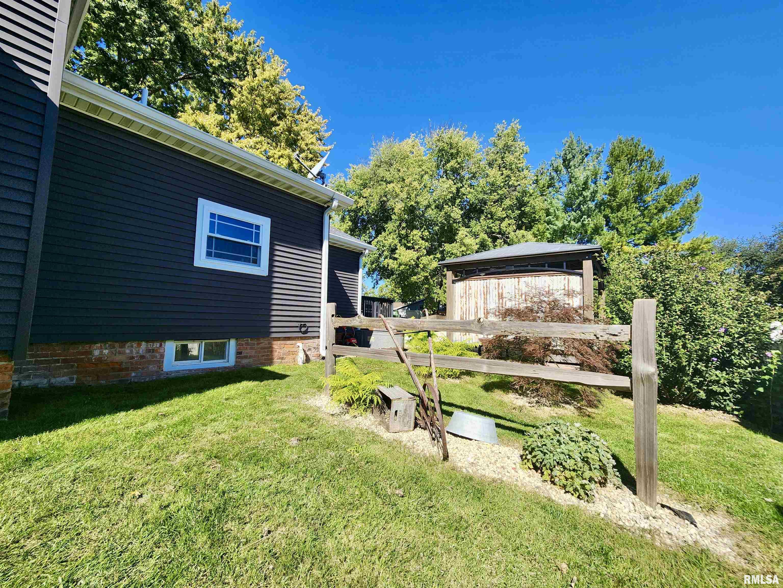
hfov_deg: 106.2
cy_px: 294
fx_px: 294
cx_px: 392
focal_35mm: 13
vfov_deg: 89.9
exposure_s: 1/1154
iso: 50
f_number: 2.2
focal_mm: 2.2
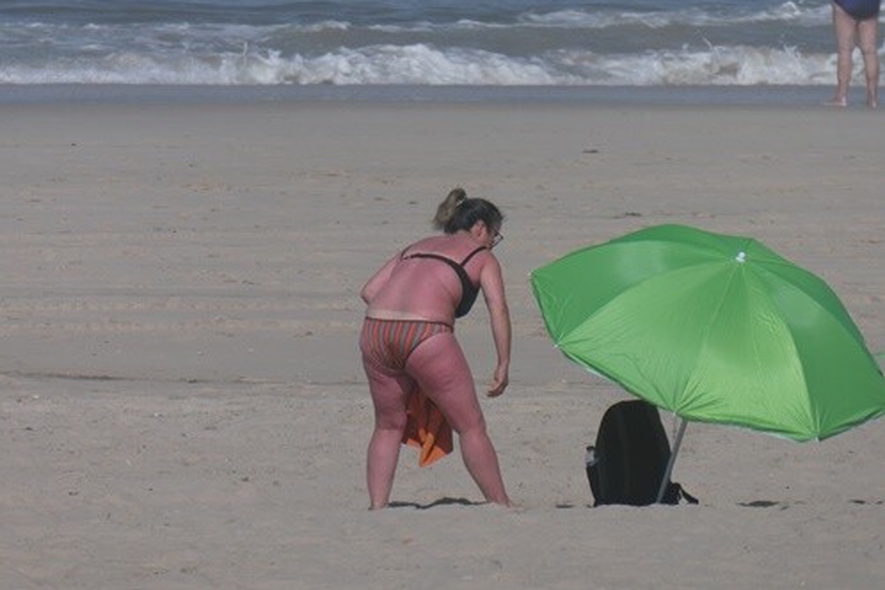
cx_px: 442
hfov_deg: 2.7
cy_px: 260
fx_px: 18485
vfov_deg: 1.8
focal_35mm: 752
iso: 80
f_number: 6.4
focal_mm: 129
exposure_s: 1/800
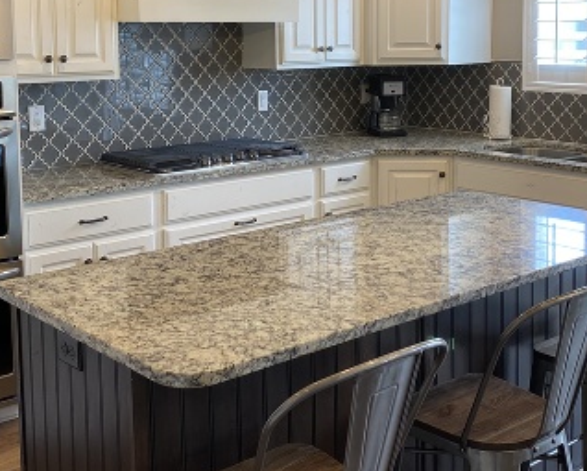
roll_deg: +0.7
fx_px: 887
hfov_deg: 36.6
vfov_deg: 29.3
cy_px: 122
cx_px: 319
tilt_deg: -5.6
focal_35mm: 51
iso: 64
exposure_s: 1/60
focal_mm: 4.25
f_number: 1.8
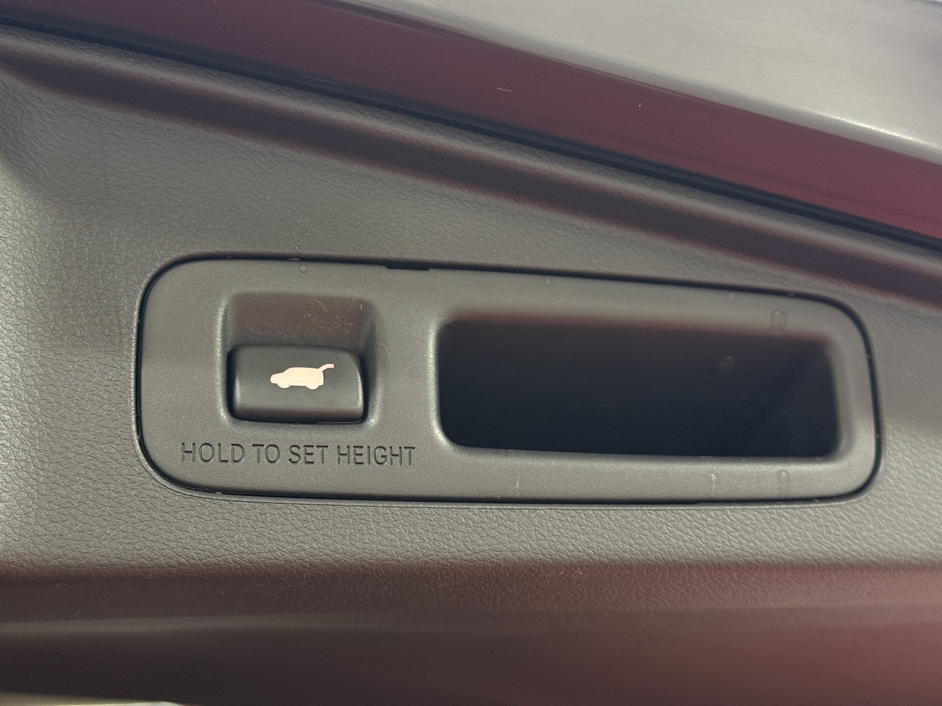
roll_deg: +4.5
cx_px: 471
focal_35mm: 48
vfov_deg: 30.3
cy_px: 353
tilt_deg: +20.2
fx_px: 1306
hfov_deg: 39.7
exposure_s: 1/60
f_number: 1.78
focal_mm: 6.76
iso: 250
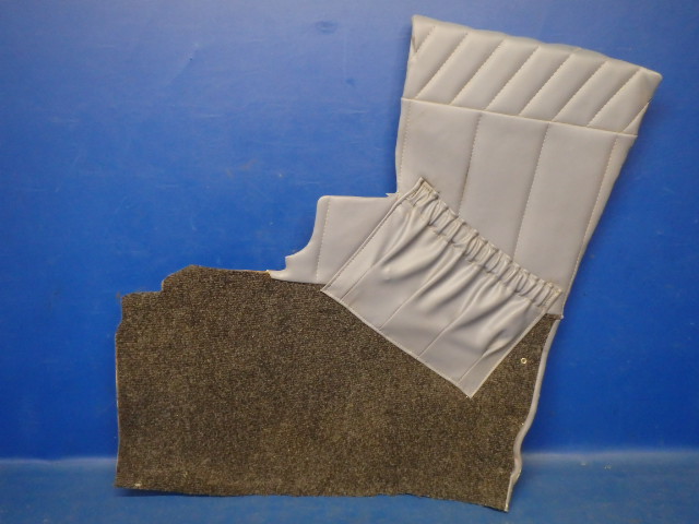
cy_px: 262
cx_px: 350
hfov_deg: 63.4
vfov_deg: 49.7
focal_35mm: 28
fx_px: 565
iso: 640
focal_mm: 5
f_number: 3.9
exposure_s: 1/30
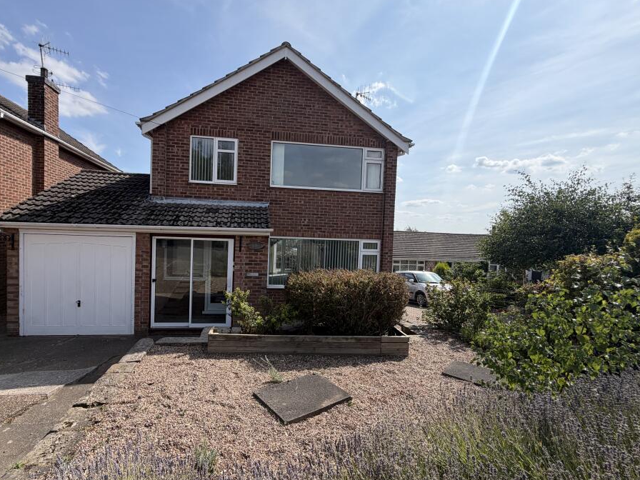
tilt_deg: -1.3
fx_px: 296
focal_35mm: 16
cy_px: 246
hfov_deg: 94.0
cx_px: 279
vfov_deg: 78.1
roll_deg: -1.4
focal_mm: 2.22
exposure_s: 1/1017
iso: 20
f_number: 2.2
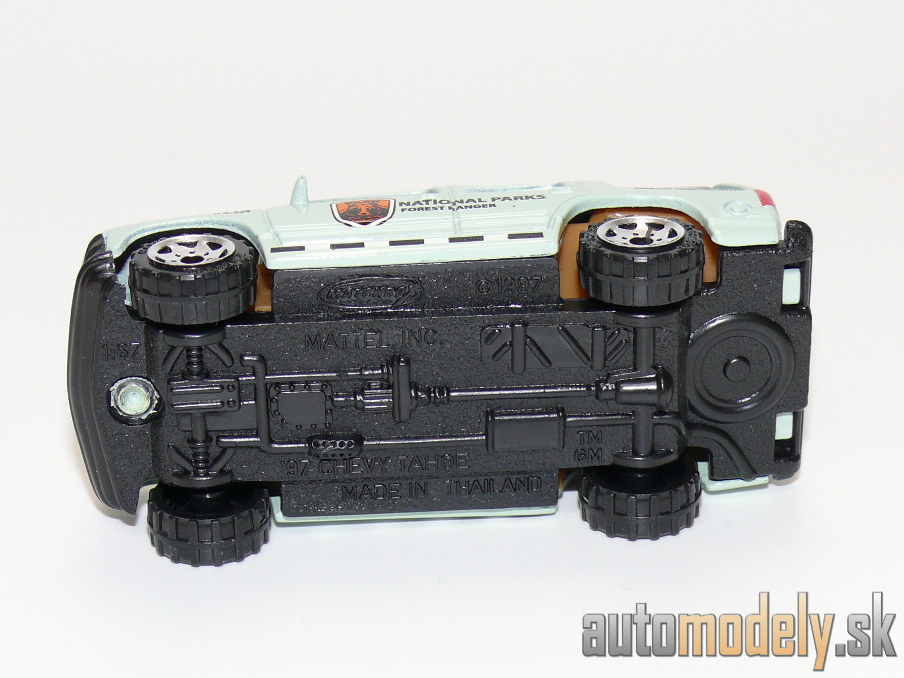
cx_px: 452
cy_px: 339
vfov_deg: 13.5
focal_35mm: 110
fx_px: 2873
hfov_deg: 17.9
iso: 100
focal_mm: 14
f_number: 4
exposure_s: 1/30
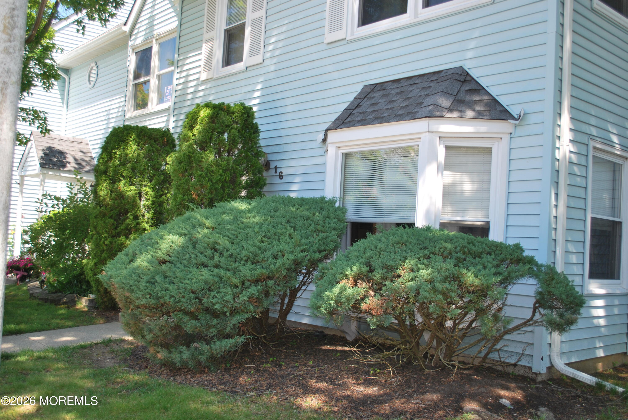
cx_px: 314
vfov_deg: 37.0
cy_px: 210
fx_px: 629
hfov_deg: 53.1
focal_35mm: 36
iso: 100
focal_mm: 24
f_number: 4.2
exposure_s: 1/200
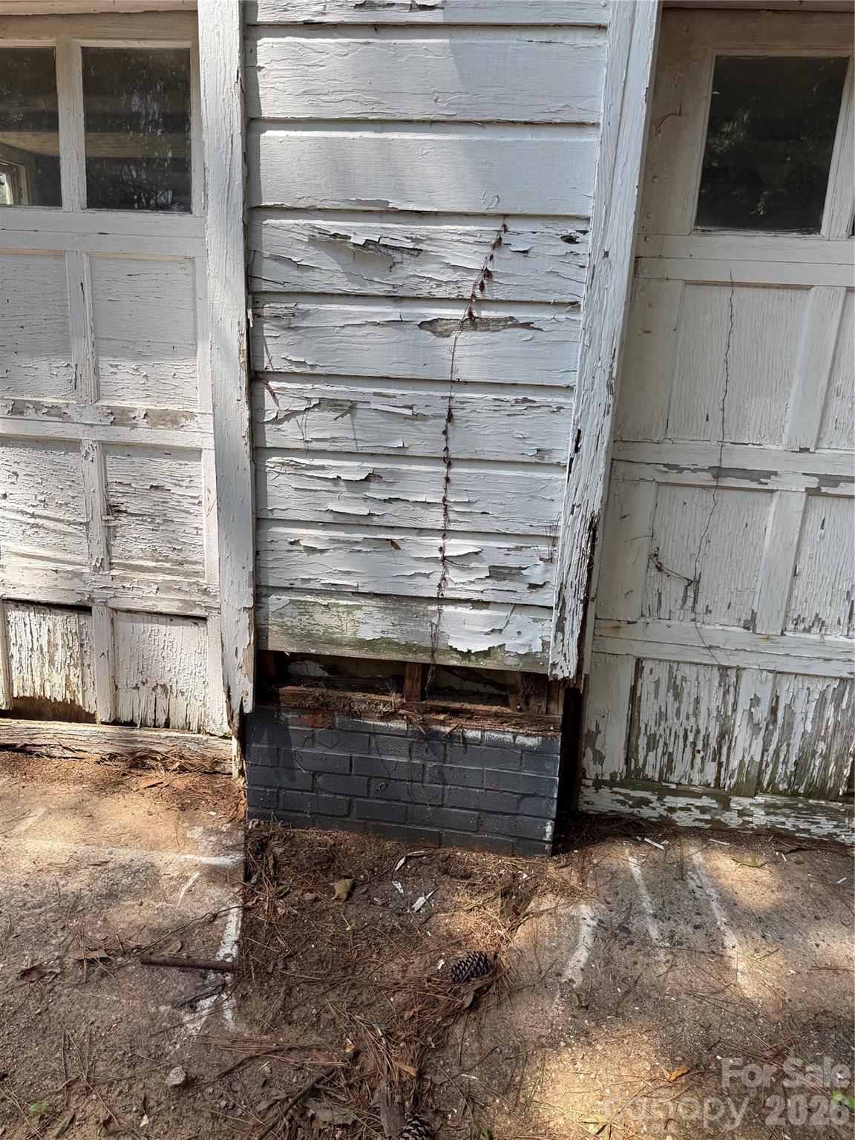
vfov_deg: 71.6
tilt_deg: -16.8
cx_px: 428
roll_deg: -4.2
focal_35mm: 24
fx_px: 790
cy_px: 570
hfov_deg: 56.8
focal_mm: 6.76
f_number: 1.78
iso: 80
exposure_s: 1/888
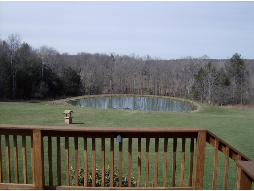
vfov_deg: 39.7
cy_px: 96
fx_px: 264
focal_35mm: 36
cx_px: 127
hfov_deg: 51.4
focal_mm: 6
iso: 100
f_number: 4.7
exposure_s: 1/967
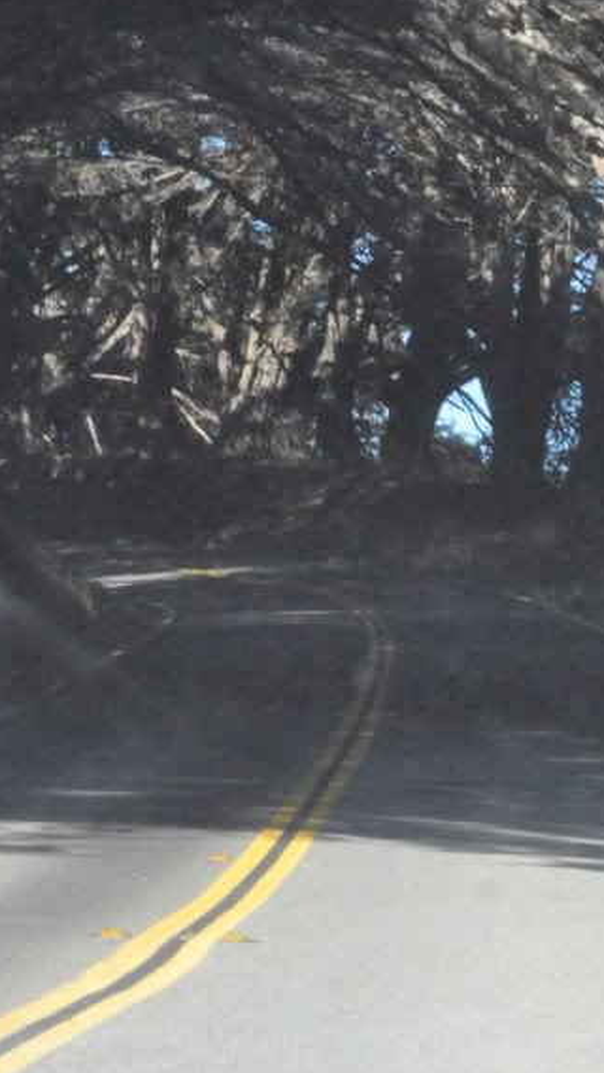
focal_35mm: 198
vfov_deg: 10.8
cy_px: 127
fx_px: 5631
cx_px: 532
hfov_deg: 6.1
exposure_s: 1/400
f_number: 22
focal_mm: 70
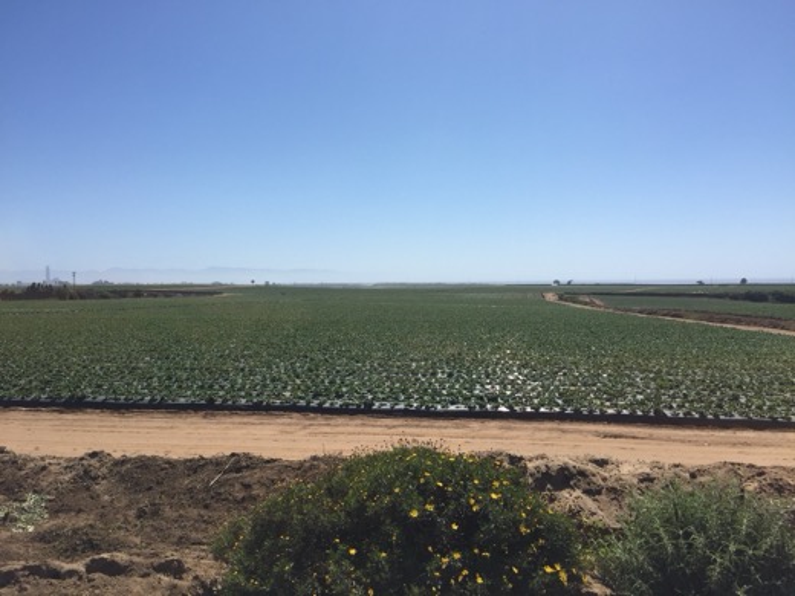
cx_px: 398
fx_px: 666
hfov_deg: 61.7
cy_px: 298
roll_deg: -0.2
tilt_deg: -4.0
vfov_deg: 48.2
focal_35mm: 29
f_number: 2.2
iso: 32
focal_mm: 4.15
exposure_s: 1/3300
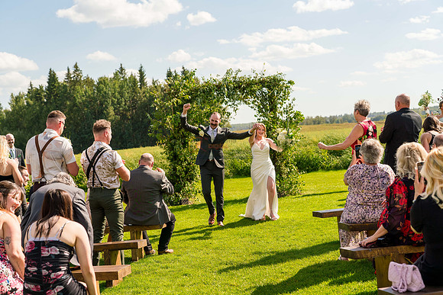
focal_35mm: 58
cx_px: 222
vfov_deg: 23.4
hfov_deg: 34.5
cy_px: 148
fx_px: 714
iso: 400
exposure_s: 1/2000
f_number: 4.5
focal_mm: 58
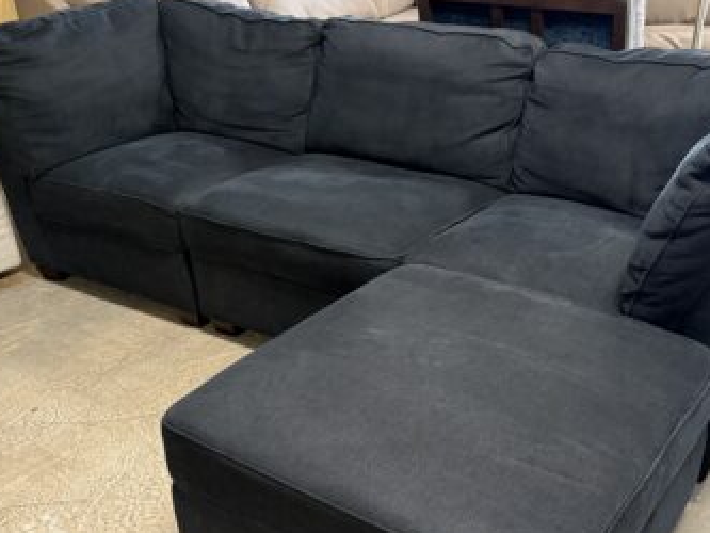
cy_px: 381
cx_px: 433
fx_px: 800
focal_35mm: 39
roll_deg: -0.1
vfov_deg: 36.2
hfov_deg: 47.5
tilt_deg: -32.1
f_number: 1.6
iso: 320
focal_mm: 5.96
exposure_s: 1/40
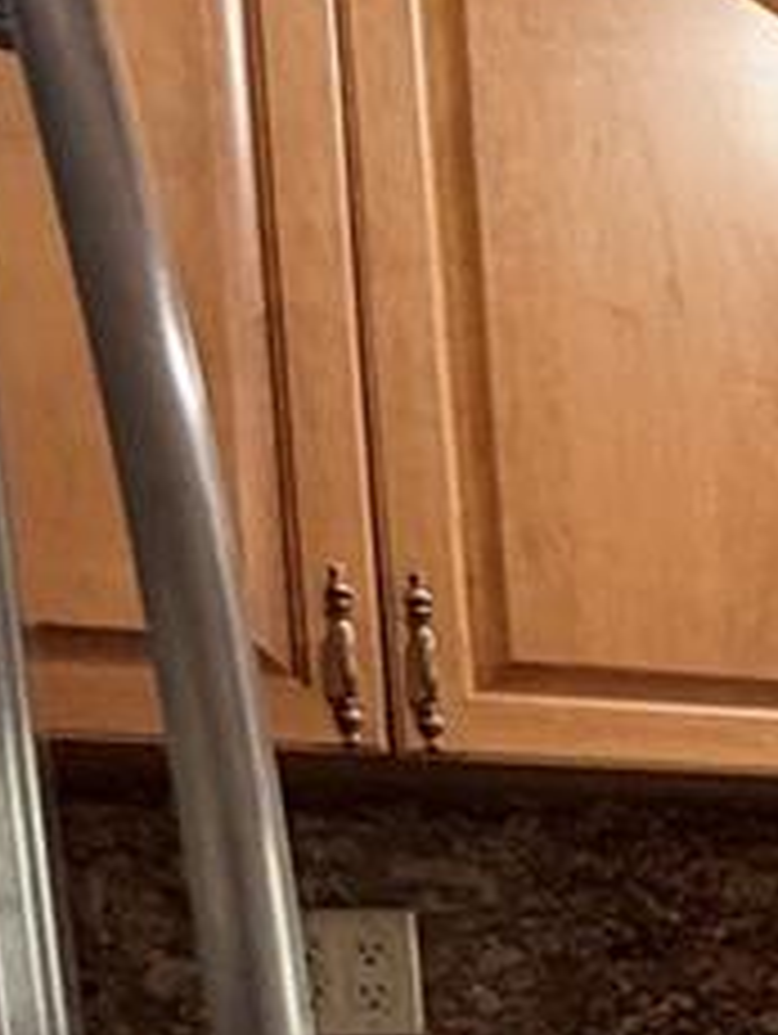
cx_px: 1952
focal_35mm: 73
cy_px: 1202
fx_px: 2184
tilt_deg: -6.6
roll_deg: +1.9
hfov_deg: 13.5
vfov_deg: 24.4
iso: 250
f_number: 2.2
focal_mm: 2.22
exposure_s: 1/60
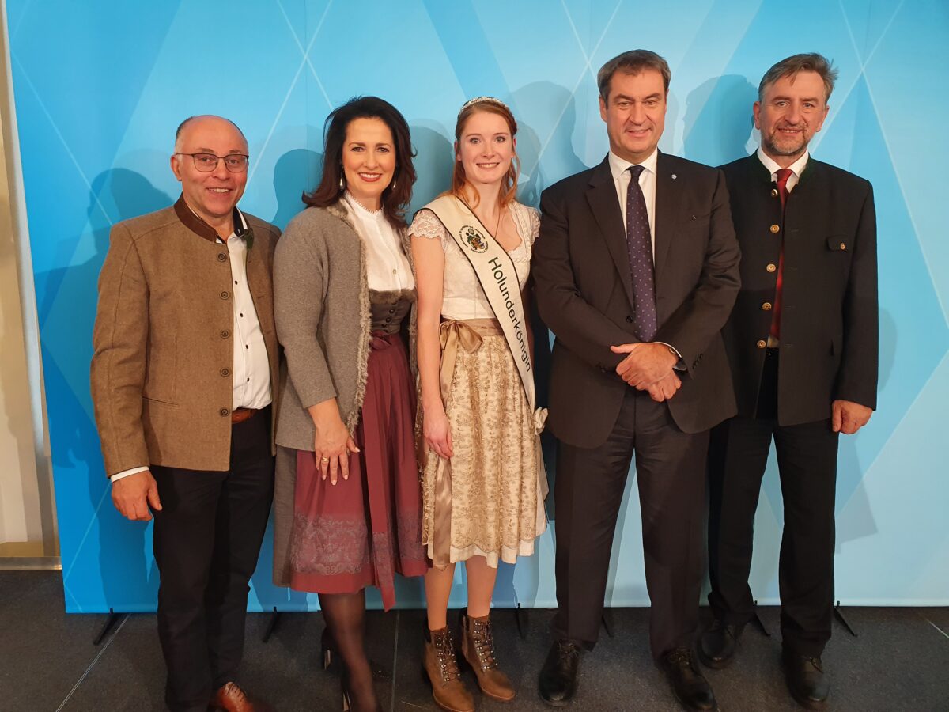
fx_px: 713
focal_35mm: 26
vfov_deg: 53.1
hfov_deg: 67.3
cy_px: 356
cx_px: 474
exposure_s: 1/50
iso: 200
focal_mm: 4.32
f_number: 2.4
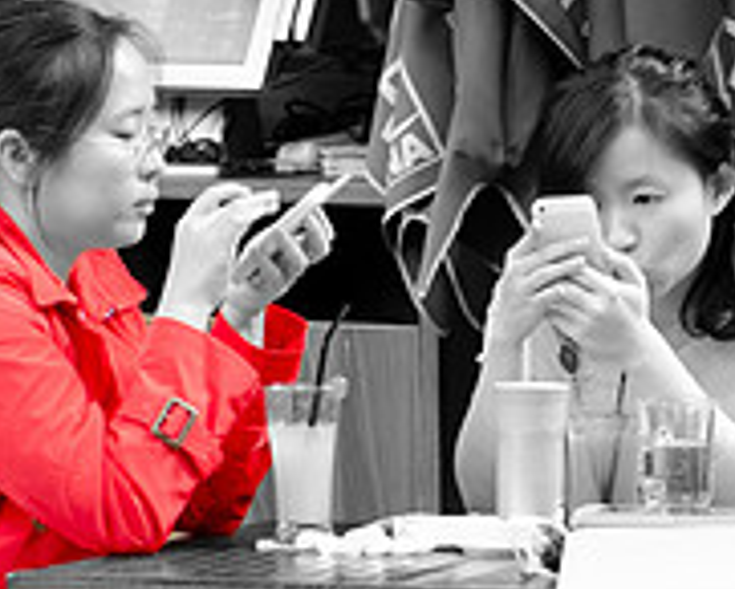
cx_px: 609
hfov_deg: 6.5
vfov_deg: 5.2
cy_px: 593
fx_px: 6464
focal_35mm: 297
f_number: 3.3
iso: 100
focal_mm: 66
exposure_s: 1/20
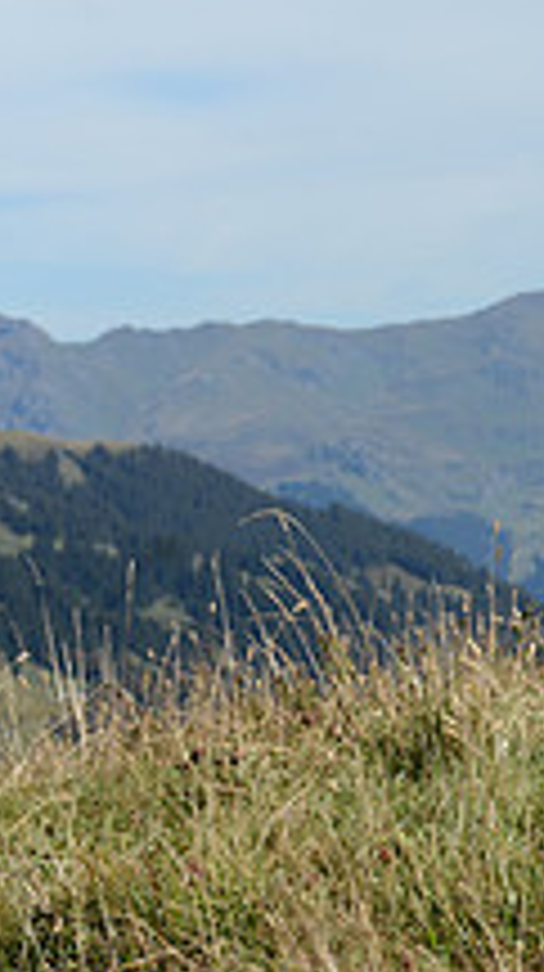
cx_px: 1281
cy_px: 662
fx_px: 5068
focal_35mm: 197
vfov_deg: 10.9
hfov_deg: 5.9
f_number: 9
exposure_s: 1/640
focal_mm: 70
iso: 250
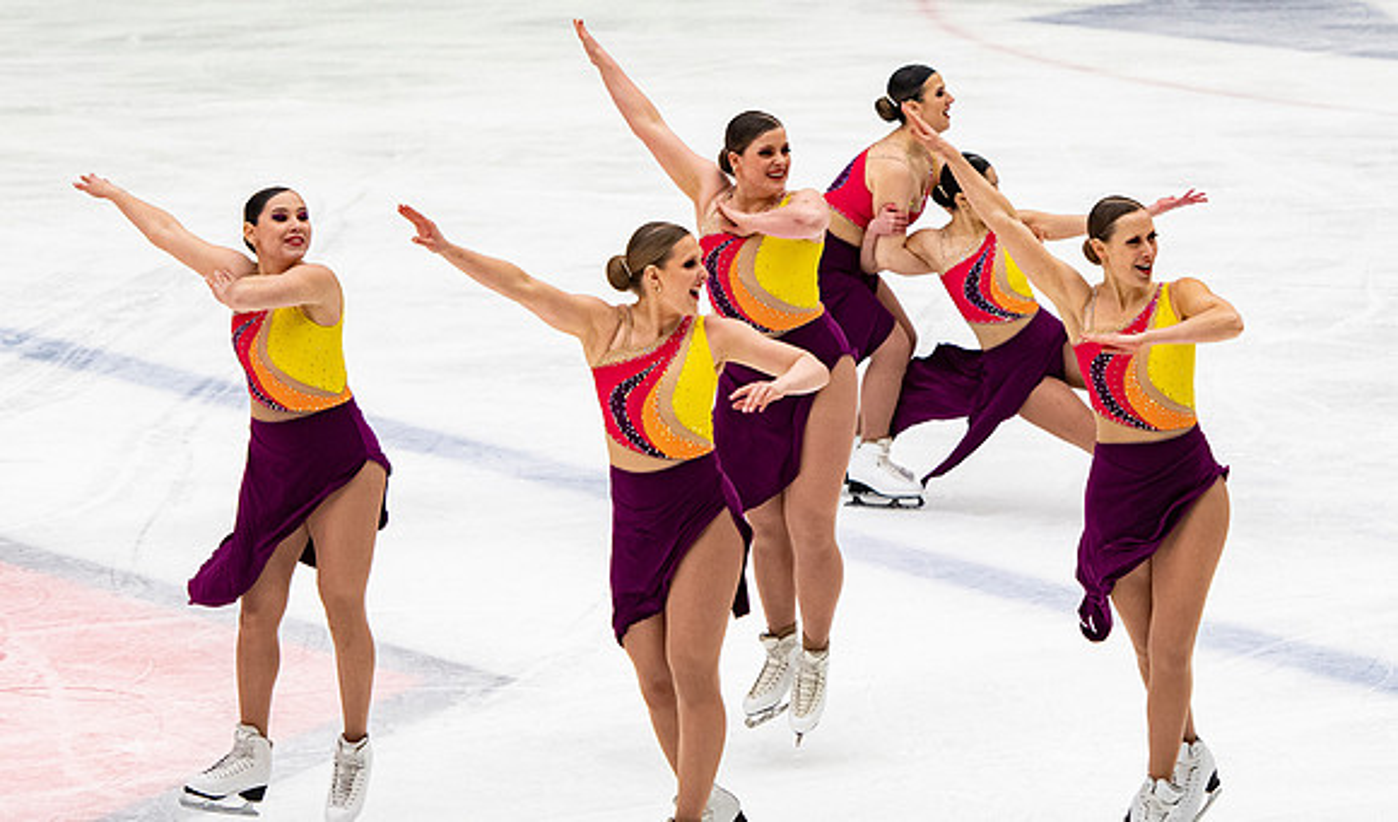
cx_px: 847
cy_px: 225
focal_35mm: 238
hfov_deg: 8.9
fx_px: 8938
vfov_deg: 5.3
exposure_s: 1/500
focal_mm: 120
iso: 900
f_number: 4
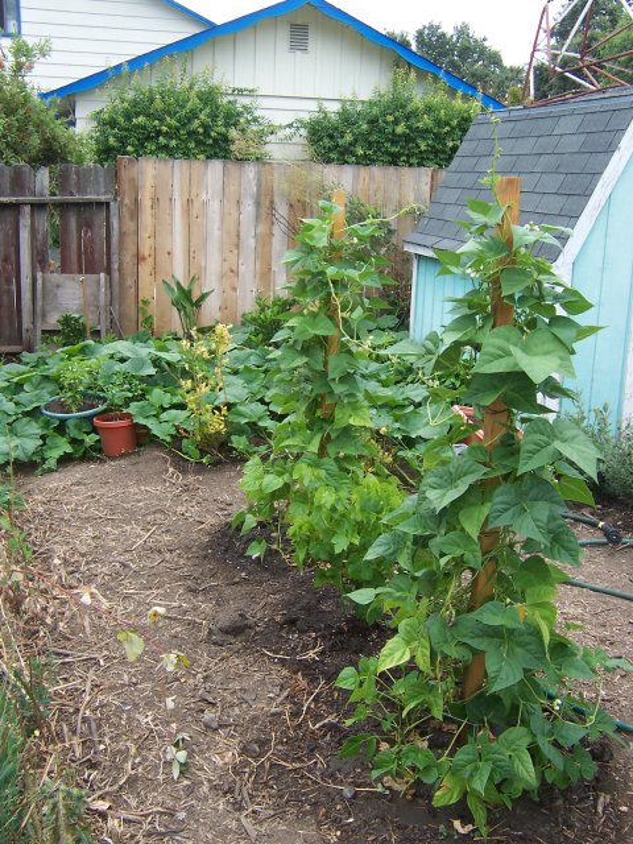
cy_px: 422
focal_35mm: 36
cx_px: 316
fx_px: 878
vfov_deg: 51.4
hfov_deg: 39.7
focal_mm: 5.6
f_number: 3.4
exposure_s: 1/250
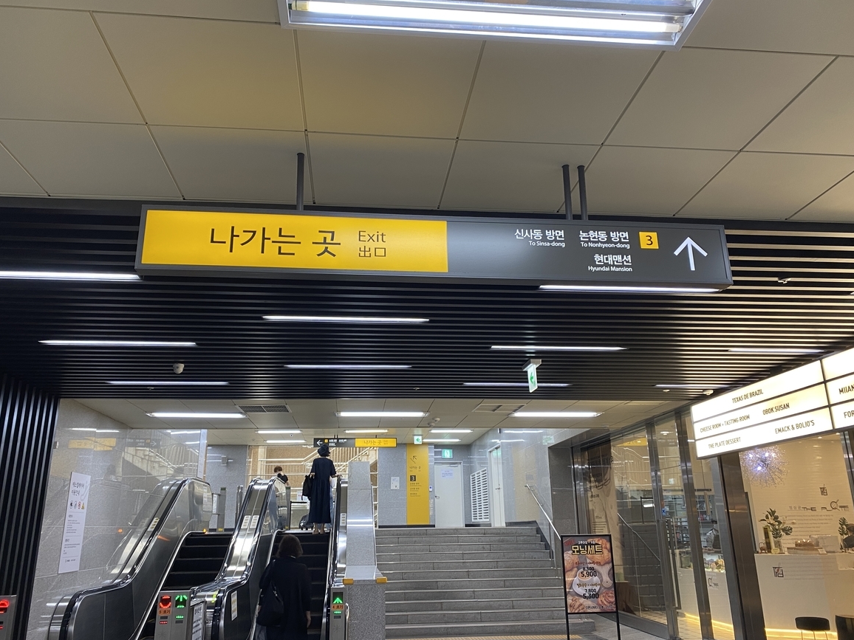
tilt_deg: +16.3
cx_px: 428
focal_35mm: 27
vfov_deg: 51.4
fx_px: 666
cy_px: 323
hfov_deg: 65.3
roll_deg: -0.7
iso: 80
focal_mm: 4.25
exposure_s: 1/60
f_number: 1.8
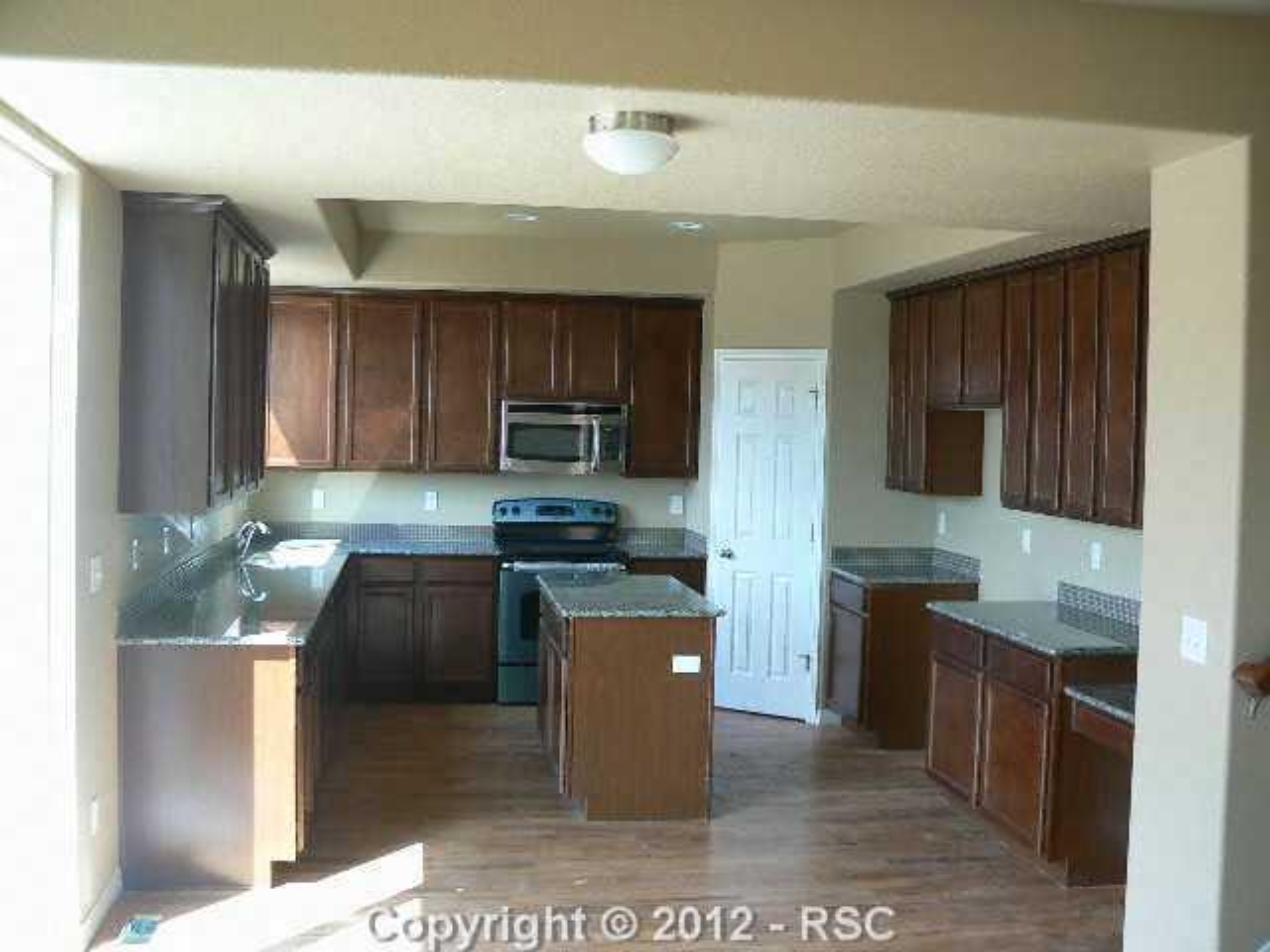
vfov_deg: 39.7
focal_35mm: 36
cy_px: 476
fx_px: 1321
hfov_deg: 51.4
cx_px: 635
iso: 80
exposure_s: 1/40
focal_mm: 6
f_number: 2.8
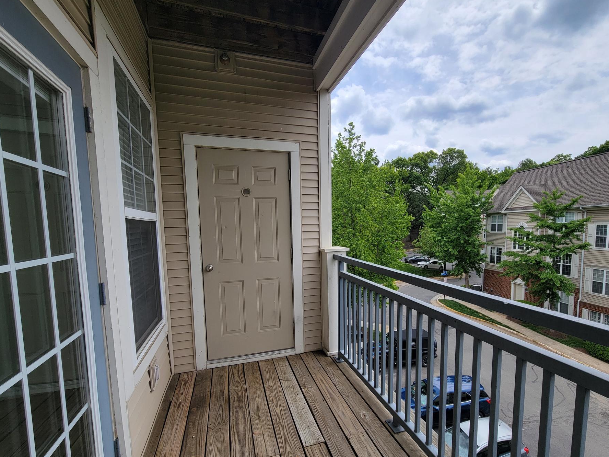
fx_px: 264
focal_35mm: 15
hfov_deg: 98.1
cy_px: 254
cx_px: 322
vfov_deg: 81.4
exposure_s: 1/1286
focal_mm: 2.2
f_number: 2.2
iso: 50
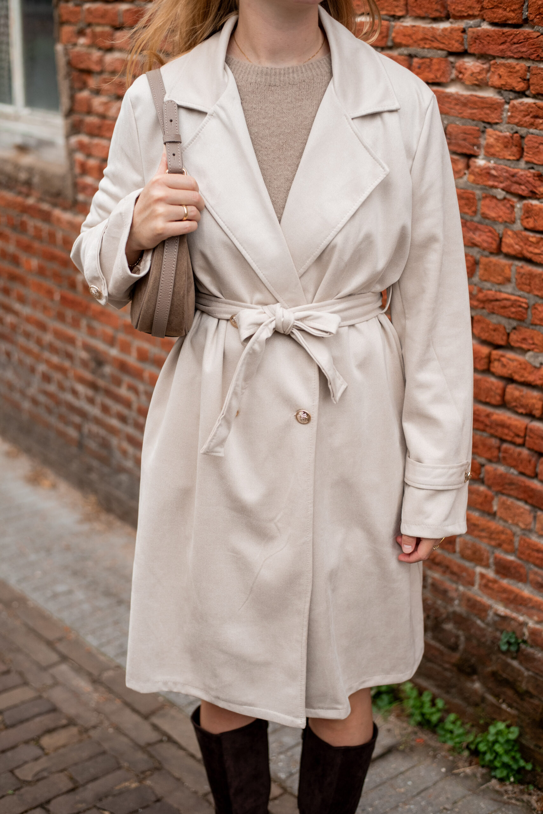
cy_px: 407
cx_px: 272
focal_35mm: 50
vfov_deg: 39.6
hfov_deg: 27.0
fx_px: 1130
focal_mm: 50
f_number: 2.5
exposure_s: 1/800
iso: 640
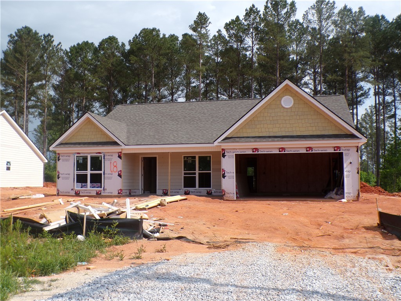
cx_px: 200
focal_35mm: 37
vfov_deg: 38.7
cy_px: 150
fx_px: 429
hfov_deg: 50.1
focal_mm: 6.6
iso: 100
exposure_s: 1/600
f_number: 4.9
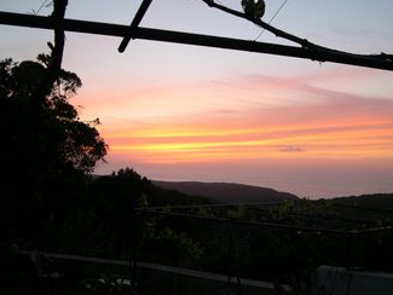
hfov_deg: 43.8
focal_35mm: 43
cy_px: 134
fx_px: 488
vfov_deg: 33.6
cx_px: 220
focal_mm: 8
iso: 100
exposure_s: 1/68.5
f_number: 2.8
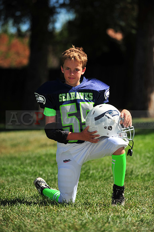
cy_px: 116
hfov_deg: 7.4
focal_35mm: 185
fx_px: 1188
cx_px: 77
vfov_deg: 11.1
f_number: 4.5
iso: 400
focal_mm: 185
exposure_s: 1/4000
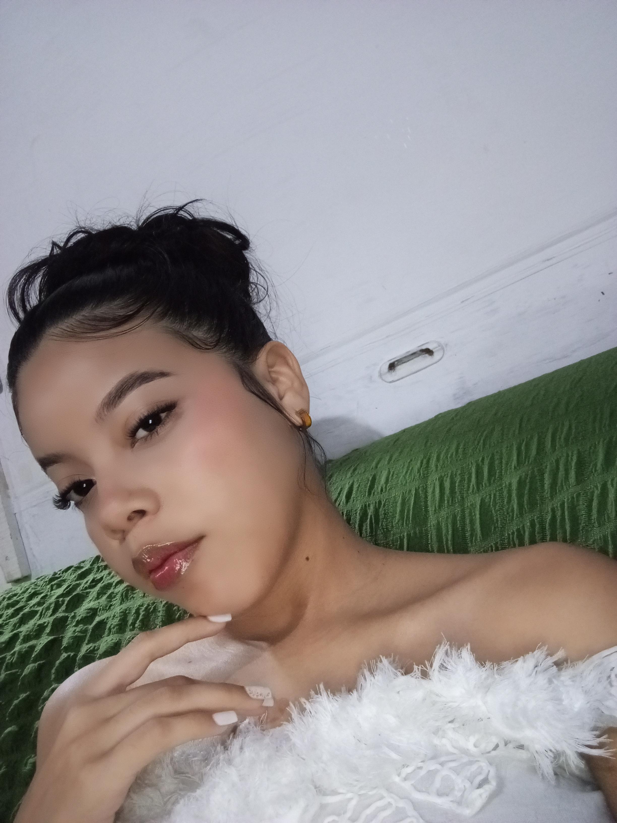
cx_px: 308
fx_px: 618
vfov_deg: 67.3
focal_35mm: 26
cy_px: 412
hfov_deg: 53.1
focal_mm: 2.79
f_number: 2
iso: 1550
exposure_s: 1/17.1
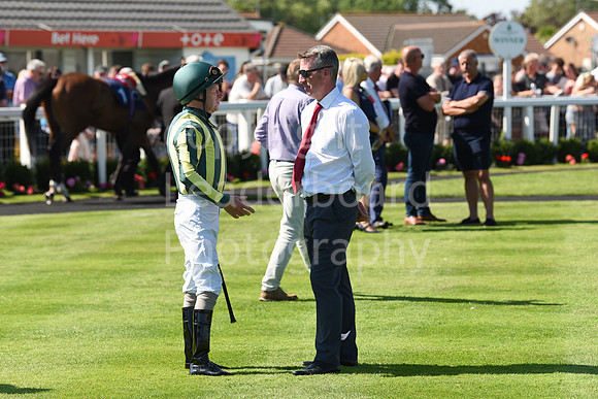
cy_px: 200
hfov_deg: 13.7
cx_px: 299
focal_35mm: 150
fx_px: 2492
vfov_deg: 9.2
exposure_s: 1/2000
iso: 400
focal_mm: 150
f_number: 5
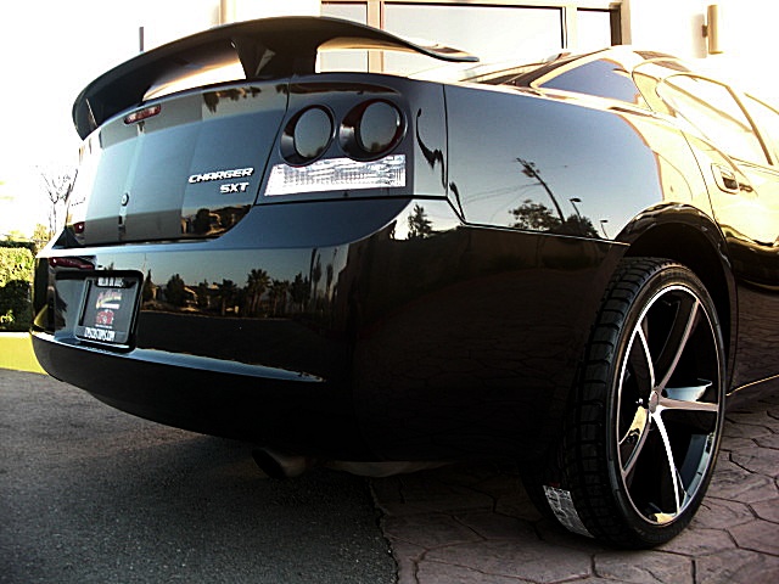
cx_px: 390
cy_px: 292
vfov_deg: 39.7
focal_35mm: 36
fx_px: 810
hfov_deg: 51.4
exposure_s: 1/80
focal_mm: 6.3
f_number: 2.8
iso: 100
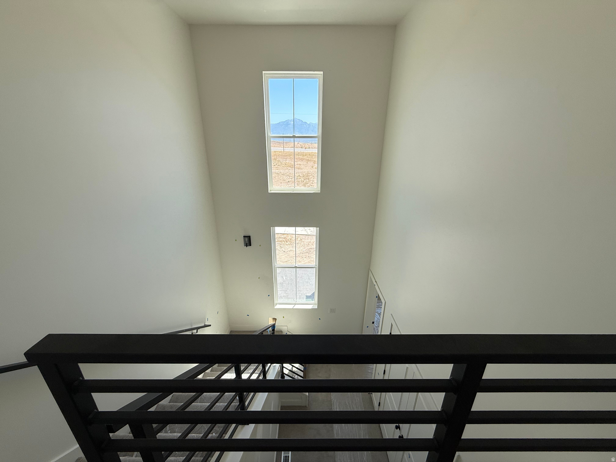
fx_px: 249
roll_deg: +0.1
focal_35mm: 14
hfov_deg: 102.1
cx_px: 308
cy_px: 231
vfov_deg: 85.7
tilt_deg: -20.3
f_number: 2.2
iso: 50
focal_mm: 2.22
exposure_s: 1/408
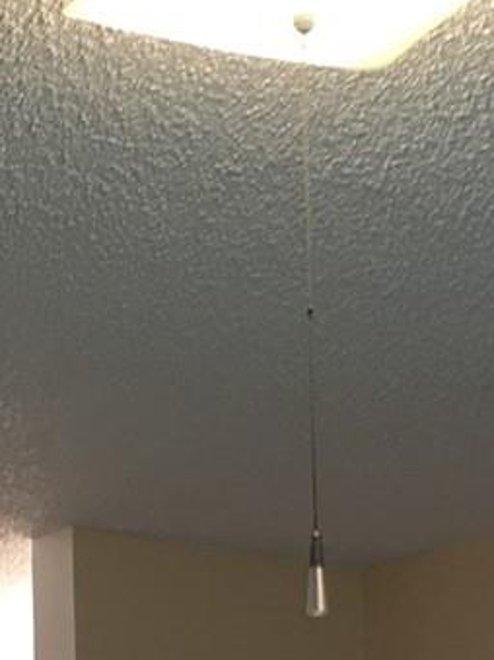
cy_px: 1055
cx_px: 309
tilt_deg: +1.7
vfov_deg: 13.4
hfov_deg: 10.8
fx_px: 2608
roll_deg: +1.4
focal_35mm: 137
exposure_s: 1/30
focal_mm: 4.15
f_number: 2.2
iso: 25
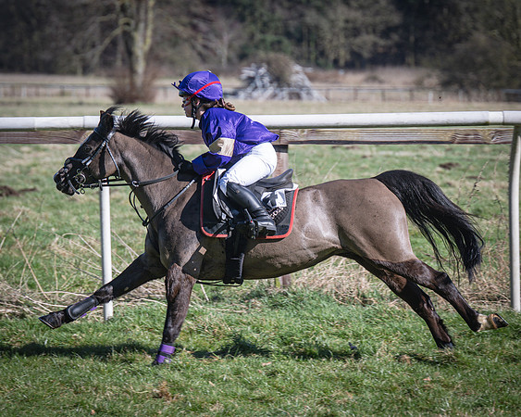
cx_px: 176
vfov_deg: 5.8
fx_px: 4087
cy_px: 188
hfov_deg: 7.3
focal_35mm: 265
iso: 125
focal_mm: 140
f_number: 4
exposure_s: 1/1000
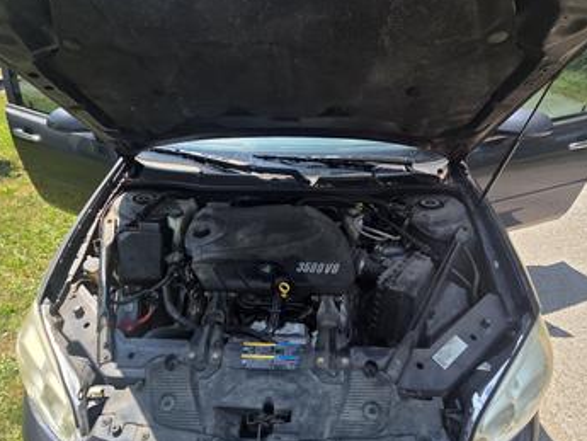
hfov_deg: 84.6
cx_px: 288
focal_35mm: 19
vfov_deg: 67.4
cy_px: 283
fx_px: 322
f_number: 2.2
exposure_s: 1/868
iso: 50
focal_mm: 2.2
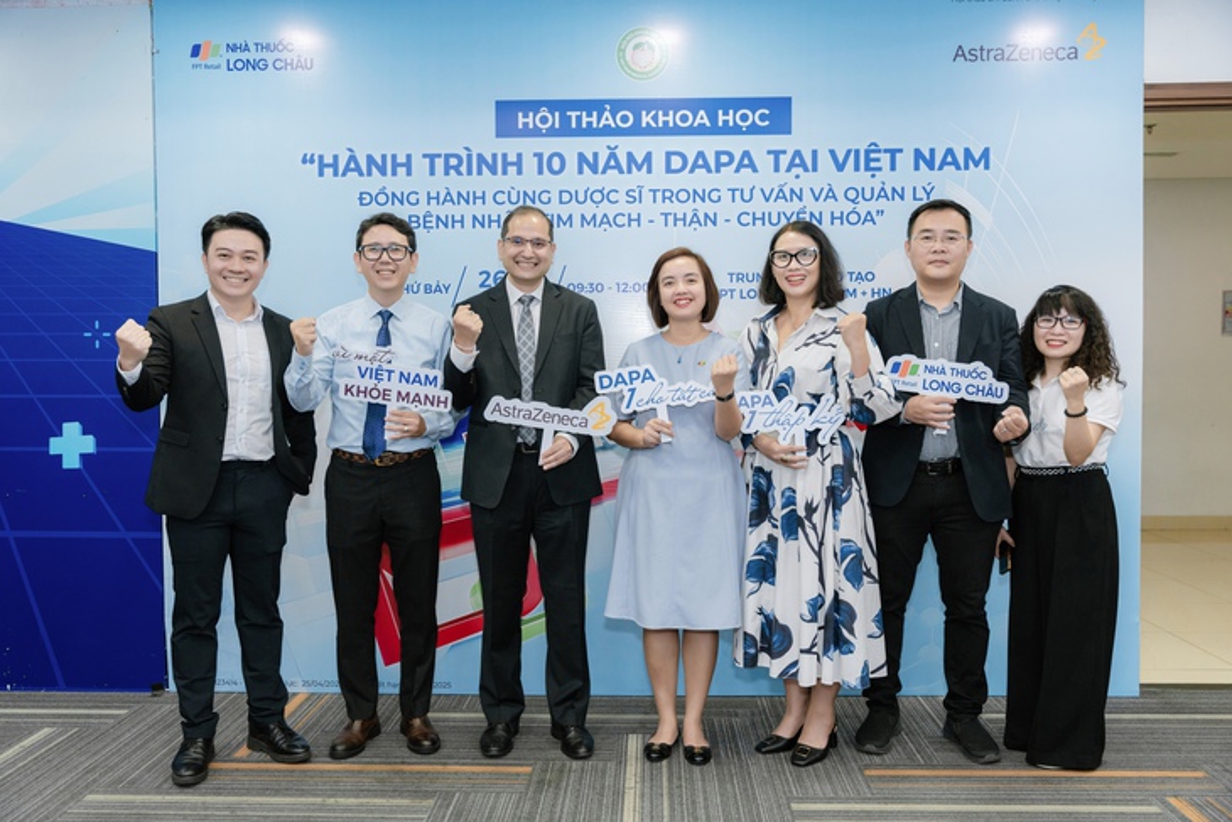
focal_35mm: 32
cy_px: 411
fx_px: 1092
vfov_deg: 41.3
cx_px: 616
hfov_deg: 58.9
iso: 1000
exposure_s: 1/160
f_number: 3.5
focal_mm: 31.9
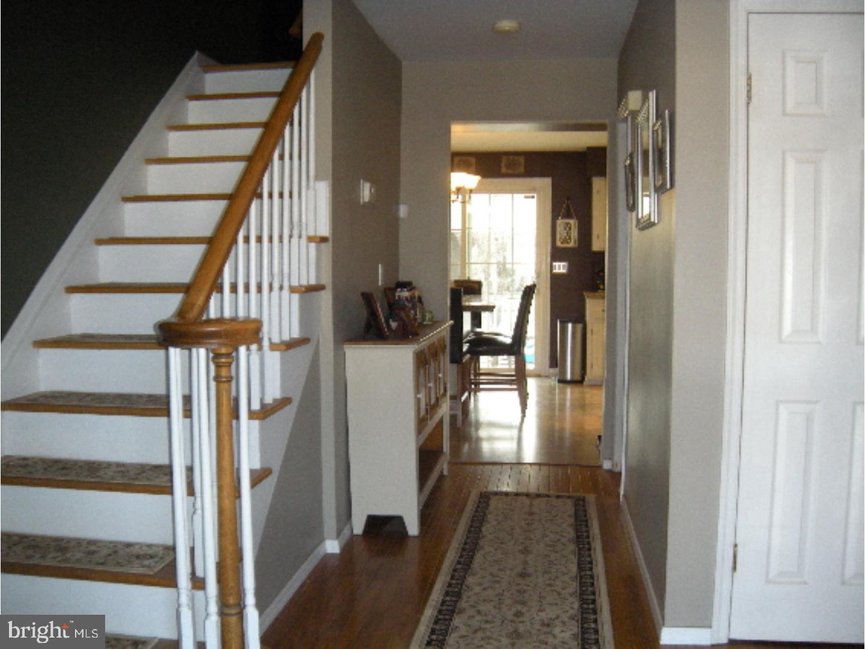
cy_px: 324
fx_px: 875
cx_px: 432
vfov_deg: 40.7
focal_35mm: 35
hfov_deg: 52.6
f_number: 3.8
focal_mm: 5.9
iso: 200
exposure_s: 1/54.2
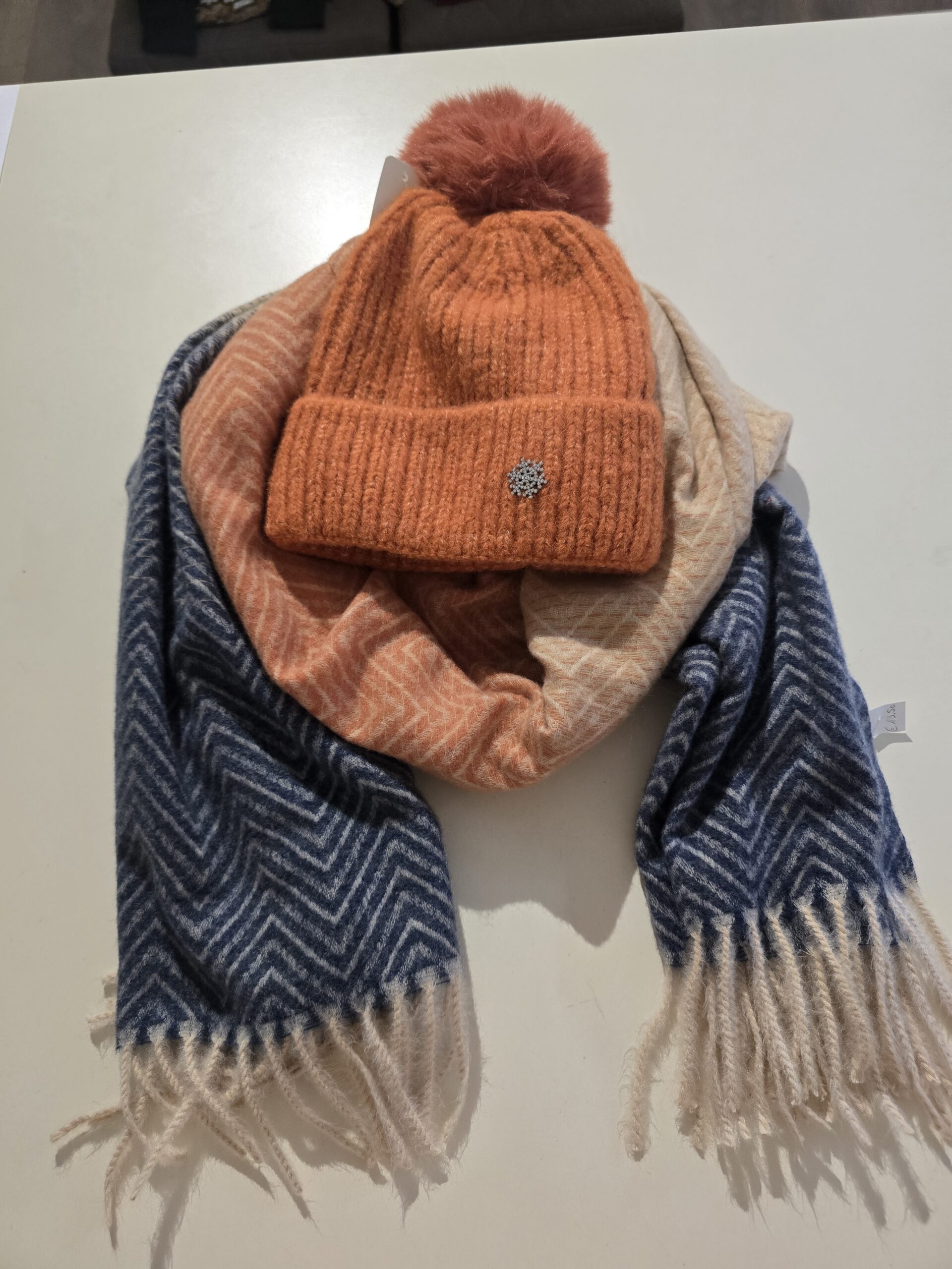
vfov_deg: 73.9
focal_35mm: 23
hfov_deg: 58.9
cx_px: 476
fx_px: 843
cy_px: 634
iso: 400
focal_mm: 6.3
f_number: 1.7
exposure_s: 1/100
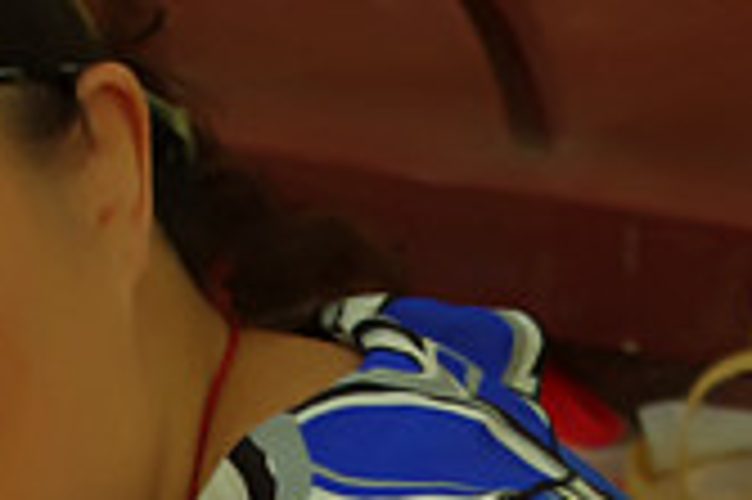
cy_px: 800
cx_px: 329
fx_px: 4194
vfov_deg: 6.7
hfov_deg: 10.2
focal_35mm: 201
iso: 200
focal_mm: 28.13
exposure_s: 1/125
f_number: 4
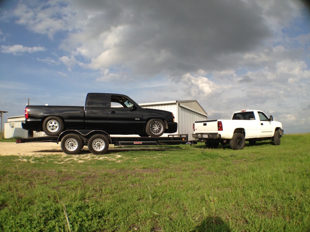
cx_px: 155
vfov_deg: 40.7
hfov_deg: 52.6
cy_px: 116
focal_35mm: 35
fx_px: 313
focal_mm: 4.3
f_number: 2.4
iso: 64
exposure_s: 1/1783
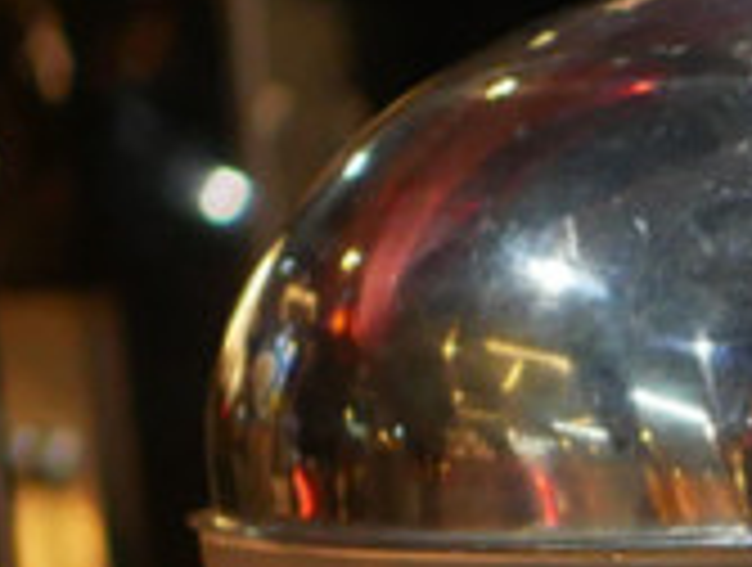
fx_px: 4681
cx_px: 2432
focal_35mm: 215
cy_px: 1584
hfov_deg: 7.7
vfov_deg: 6.4
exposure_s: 1/60
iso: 800
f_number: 1.7
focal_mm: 15
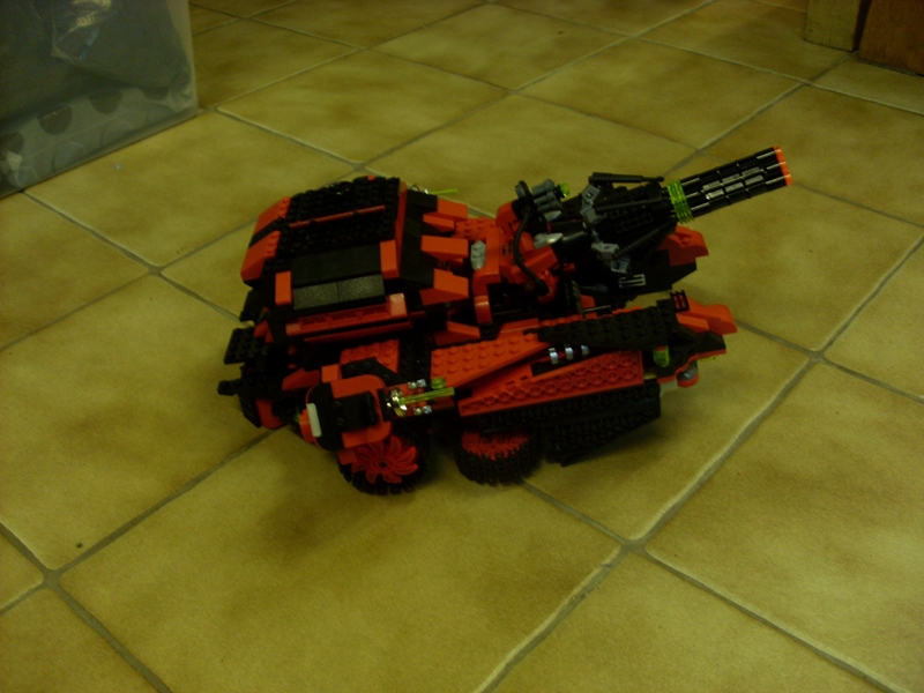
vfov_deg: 37.7
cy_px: 346
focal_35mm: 38
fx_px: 1014
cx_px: 462
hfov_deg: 49.0
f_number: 3
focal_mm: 6.3
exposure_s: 1/10
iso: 80
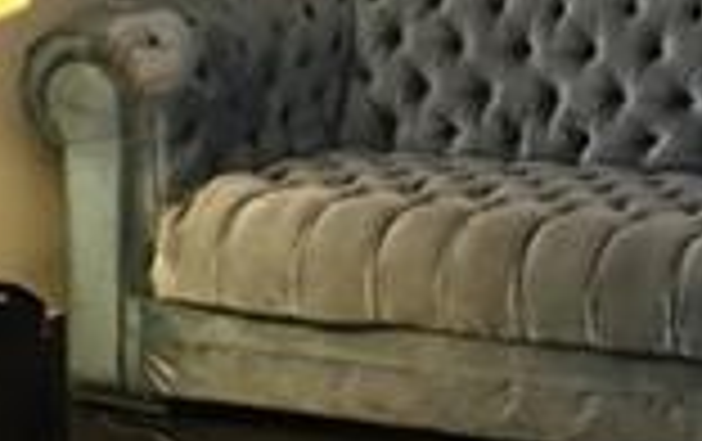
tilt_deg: -9.8
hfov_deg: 13.7
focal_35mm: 151
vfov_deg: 8.7
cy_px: 68
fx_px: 2893
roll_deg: +0.2
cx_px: 612
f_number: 2.2
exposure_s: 1/15
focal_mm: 4.15
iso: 200
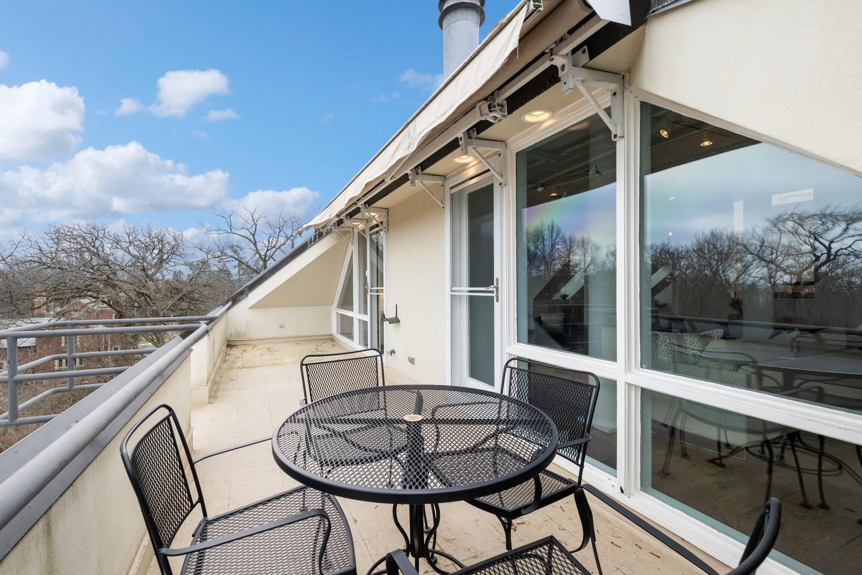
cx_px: 406
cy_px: 286
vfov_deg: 77.3
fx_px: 359
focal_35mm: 15
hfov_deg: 100.3
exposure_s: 1/50
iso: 200
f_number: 11
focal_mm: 14
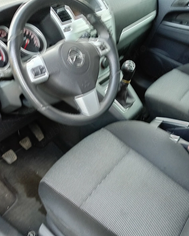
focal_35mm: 33
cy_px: 138
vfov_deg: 53.9
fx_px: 231
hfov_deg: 44.6
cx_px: 93
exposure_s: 1/25
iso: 223
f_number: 1.8
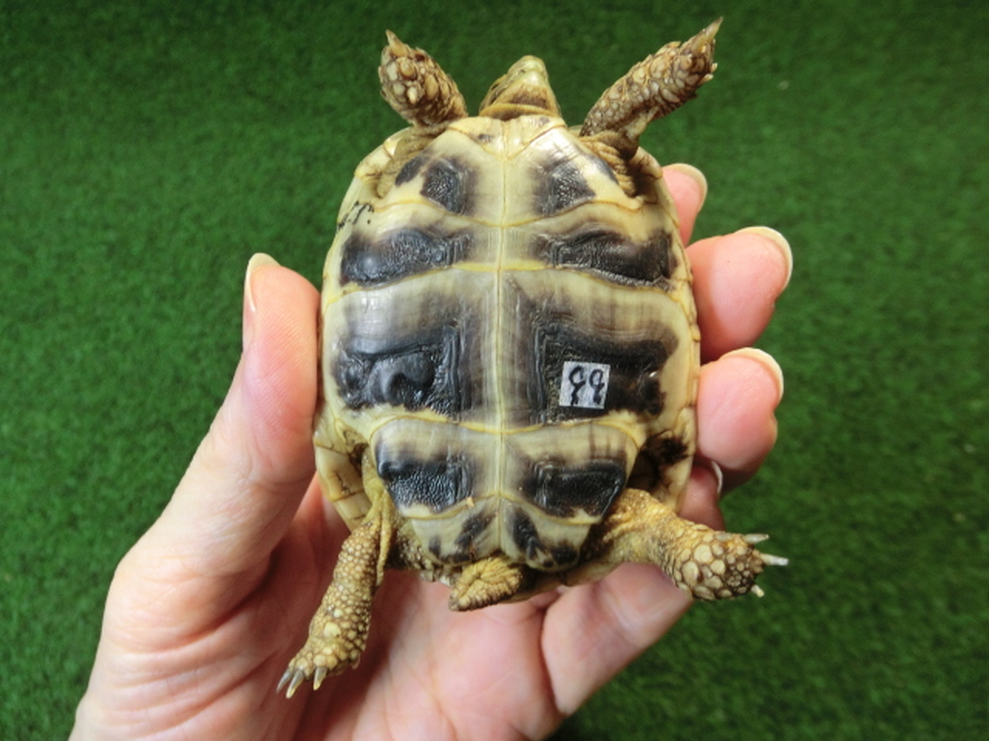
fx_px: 800
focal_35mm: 28
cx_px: 494
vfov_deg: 49.7
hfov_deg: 63.4
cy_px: 370
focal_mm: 5
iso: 320
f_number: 3
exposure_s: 1/60
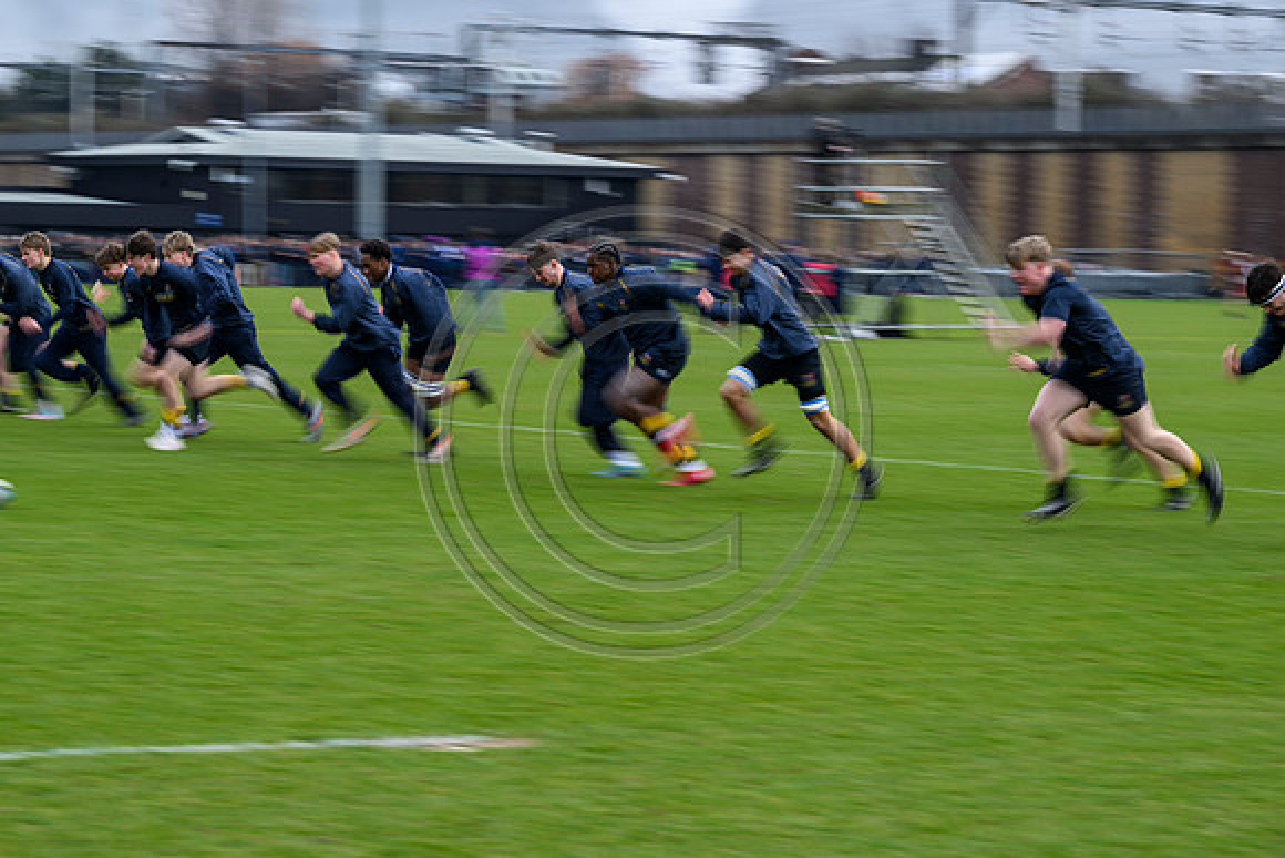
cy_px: 429
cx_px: 642
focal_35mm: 130
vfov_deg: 10.6
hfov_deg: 15.8
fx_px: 4641
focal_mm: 130
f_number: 10
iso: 160
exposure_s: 1/25
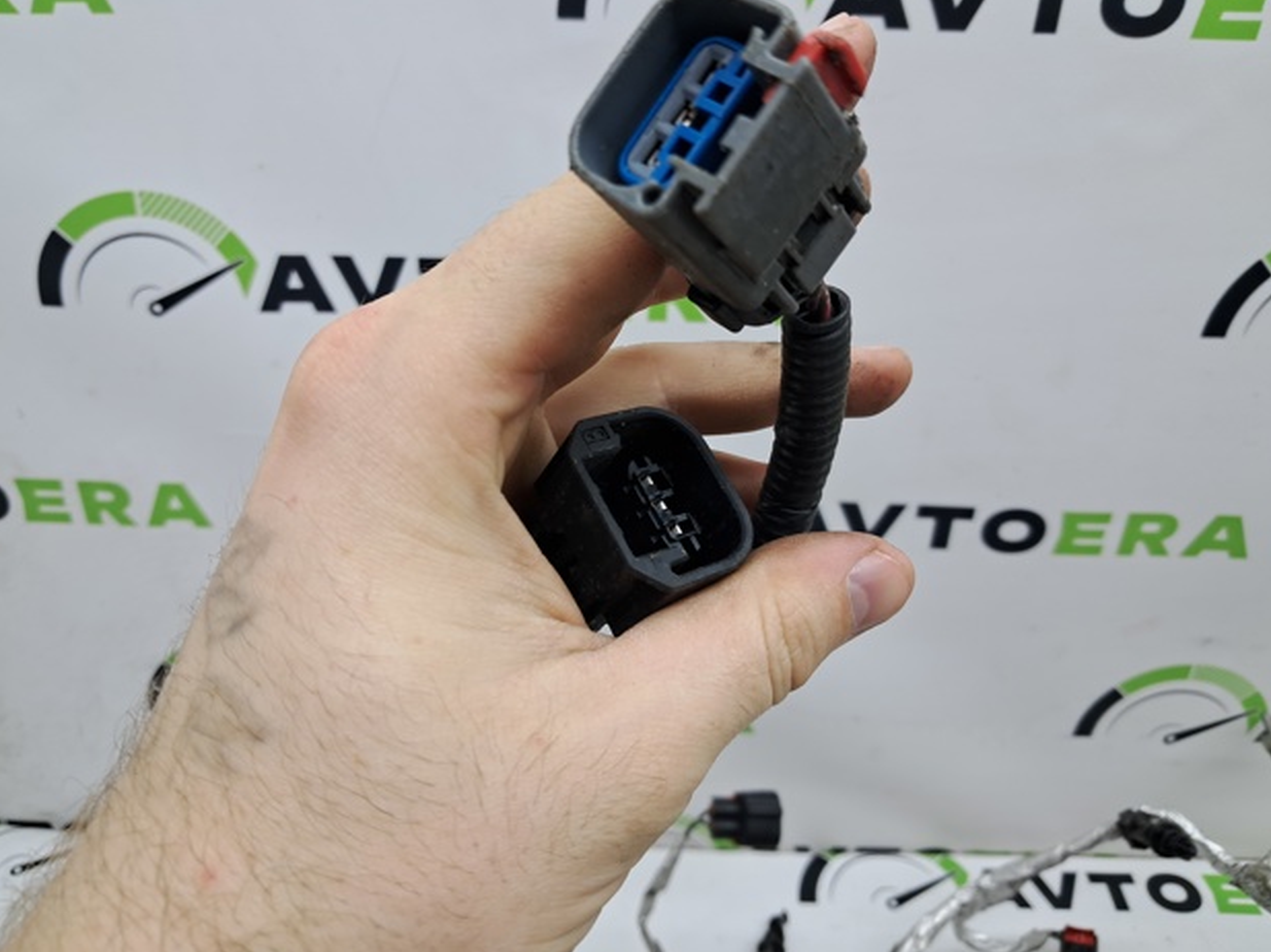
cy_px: 465
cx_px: 616
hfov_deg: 63.5
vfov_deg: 49.7
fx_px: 1027
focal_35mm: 28
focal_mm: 4
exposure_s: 1/50
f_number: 1.8
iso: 50
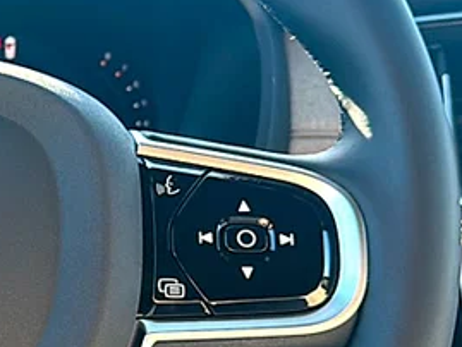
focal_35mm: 65
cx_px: -98
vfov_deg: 22.6
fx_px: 868
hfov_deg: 26.4
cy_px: 195
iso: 80
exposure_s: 1/163
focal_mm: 6.86
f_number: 1.78
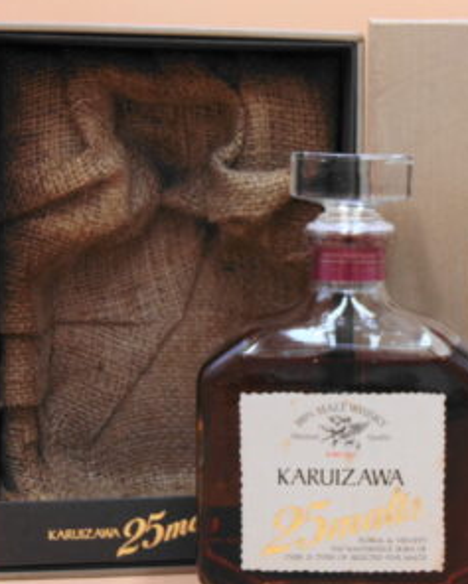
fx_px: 1229
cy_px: 307
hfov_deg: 21.2
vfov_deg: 26.8
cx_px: 399
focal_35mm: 71
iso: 80
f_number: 3.5
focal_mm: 9
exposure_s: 1/200
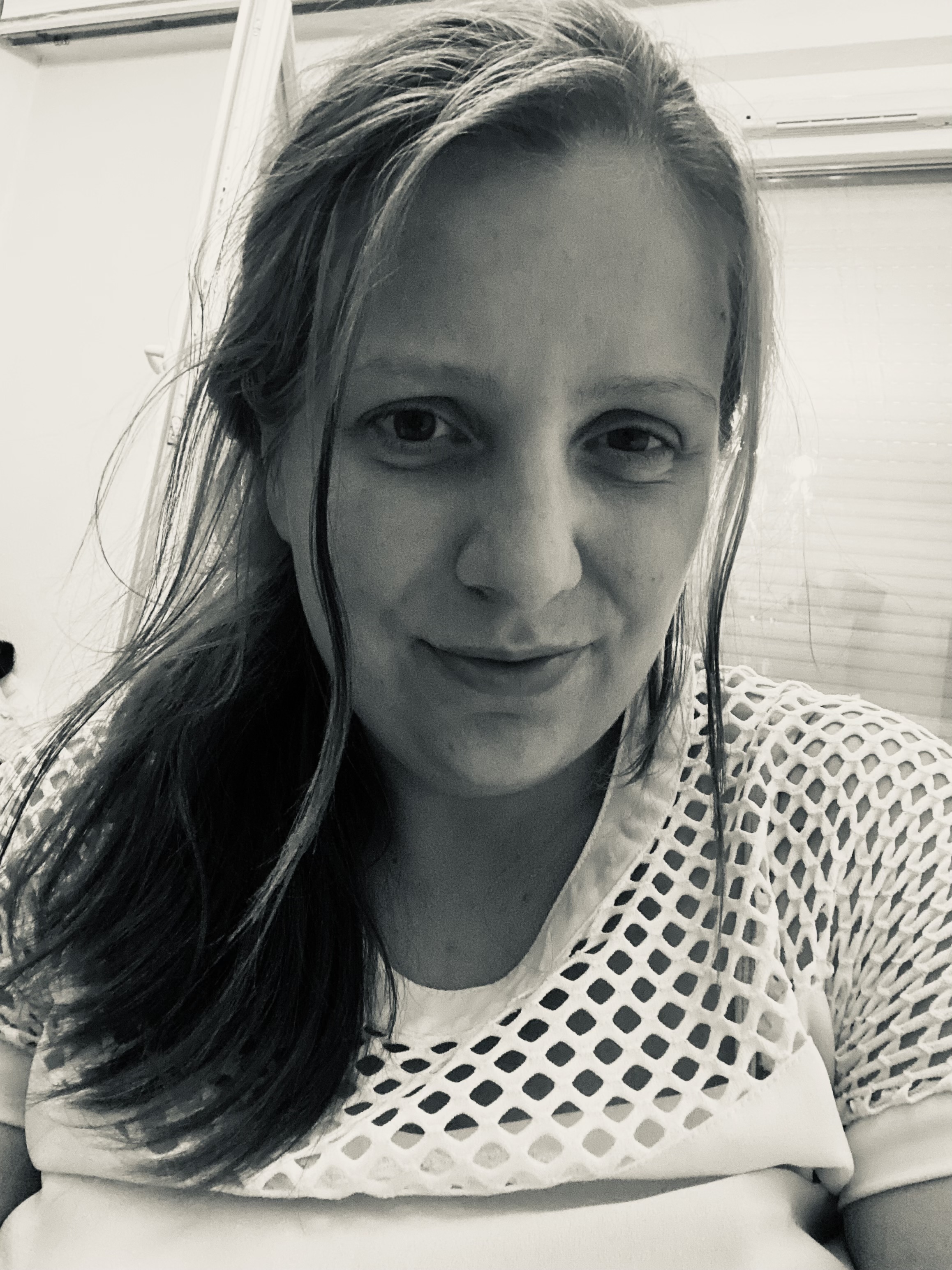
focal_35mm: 30
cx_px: 476
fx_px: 1100
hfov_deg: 46.8
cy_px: 635
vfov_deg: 60.0
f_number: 2.2
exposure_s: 1/33
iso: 400
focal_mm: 2.71
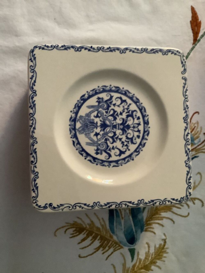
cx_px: 102
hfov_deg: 45.4
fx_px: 245
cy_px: 136
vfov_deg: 58.3
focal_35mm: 31
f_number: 2.4
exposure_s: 1/25
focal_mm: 3.3
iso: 400
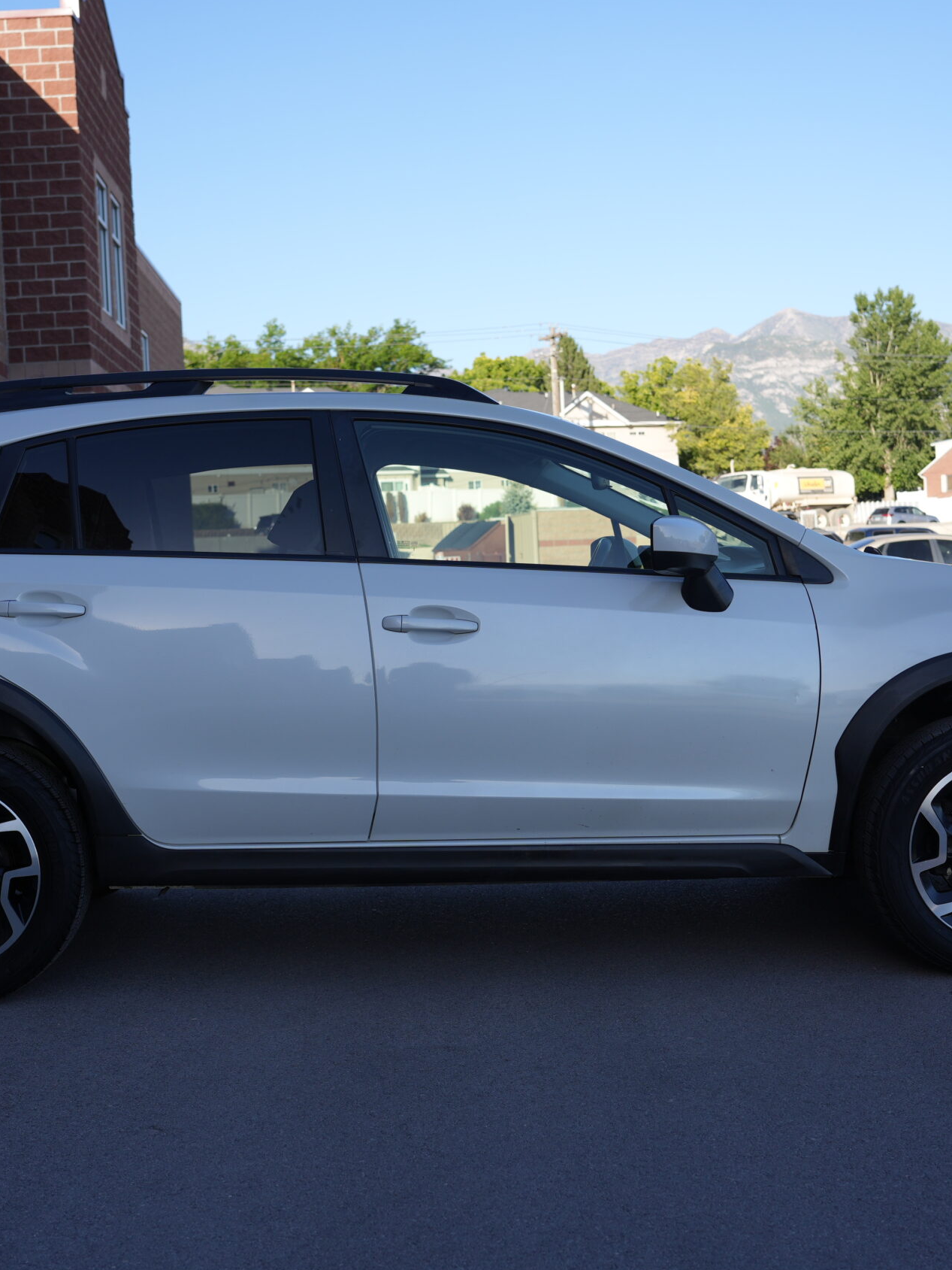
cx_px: 454
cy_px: 632
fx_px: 1870
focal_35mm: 51
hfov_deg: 28.6
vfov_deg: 37.5
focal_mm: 35
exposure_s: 1/500
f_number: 4.5
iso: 125
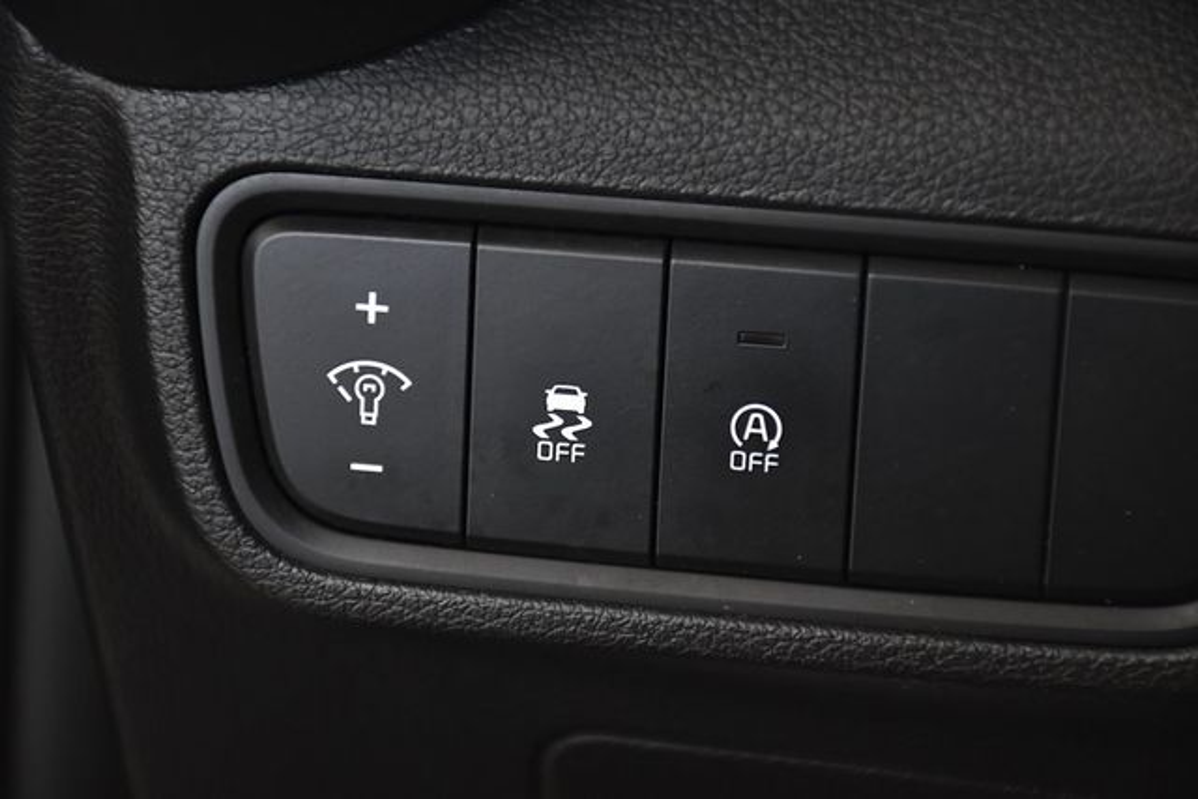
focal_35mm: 150
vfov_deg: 9.2
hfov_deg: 13.7
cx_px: 599
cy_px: 400
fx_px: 4992
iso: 2500
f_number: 5.6
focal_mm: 100
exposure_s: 1/200
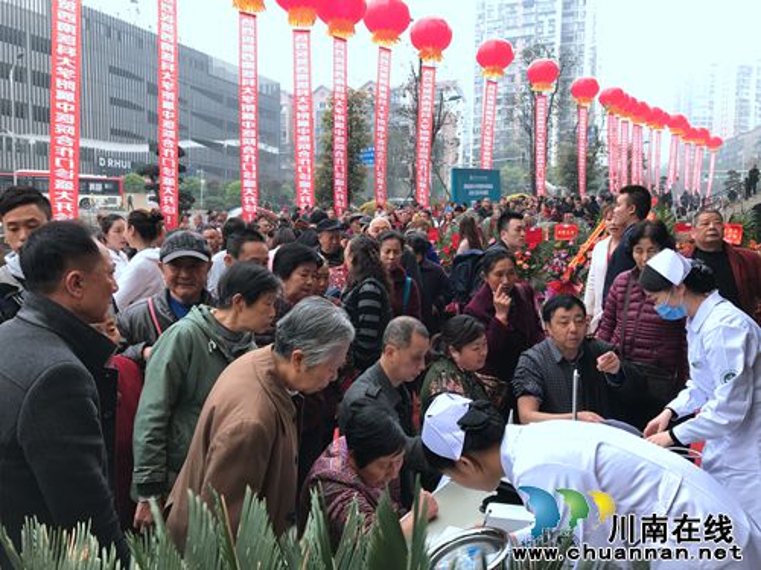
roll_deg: -0.9
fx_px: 616
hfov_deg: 63.4
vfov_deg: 49.7
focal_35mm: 28
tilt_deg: -1.9
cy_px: 285
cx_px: 380
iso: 20
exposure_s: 1/106
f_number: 1.8
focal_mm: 3.99
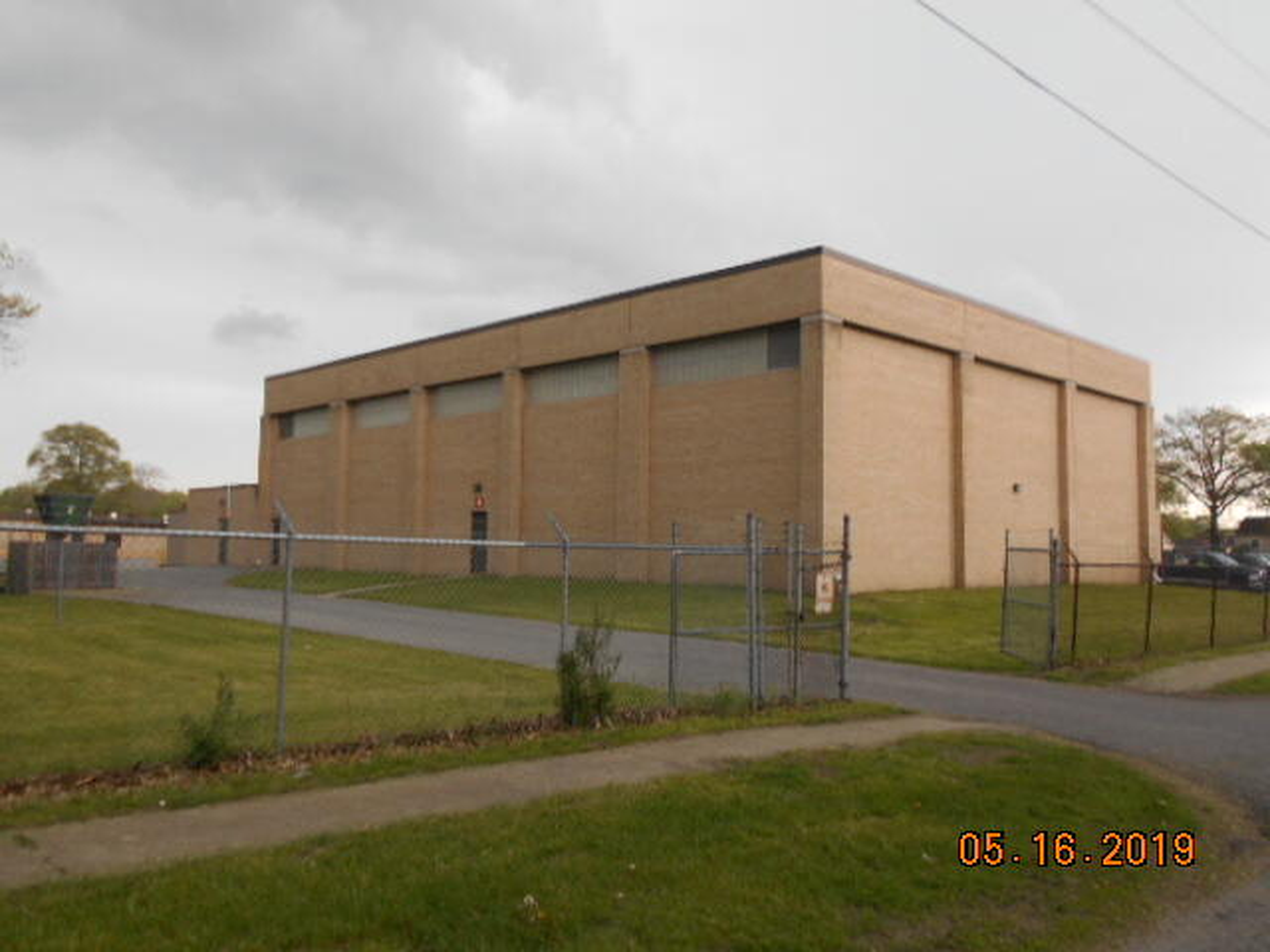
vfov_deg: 46.8
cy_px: 476
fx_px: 1101
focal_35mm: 30
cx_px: 635
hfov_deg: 60.0
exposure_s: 1/30
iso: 125
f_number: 3.4
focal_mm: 5.1
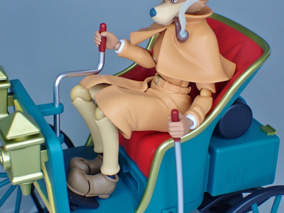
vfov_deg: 19.1
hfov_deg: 25.3
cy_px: 106
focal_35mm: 77
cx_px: 142
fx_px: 632
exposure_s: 1/125
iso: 800
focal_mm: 13.65
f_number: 4.1
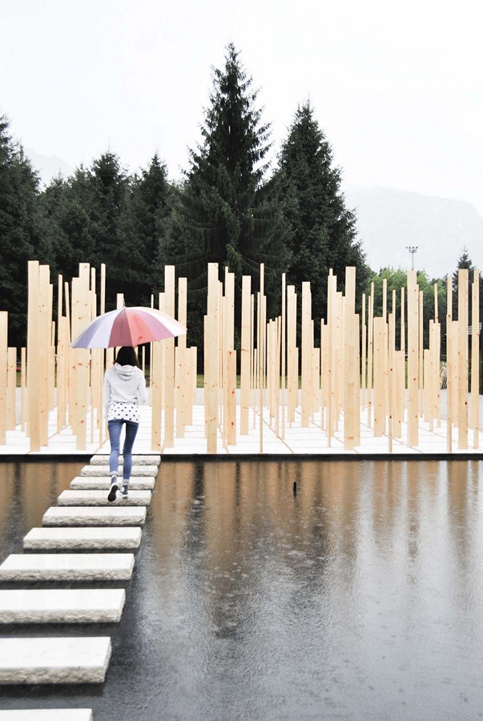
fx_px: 782
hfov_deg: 34.3
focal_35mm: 39
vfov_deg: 49.5
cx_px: 242
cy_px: 360
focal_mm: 26
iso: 100
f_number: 4
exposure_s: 1/60
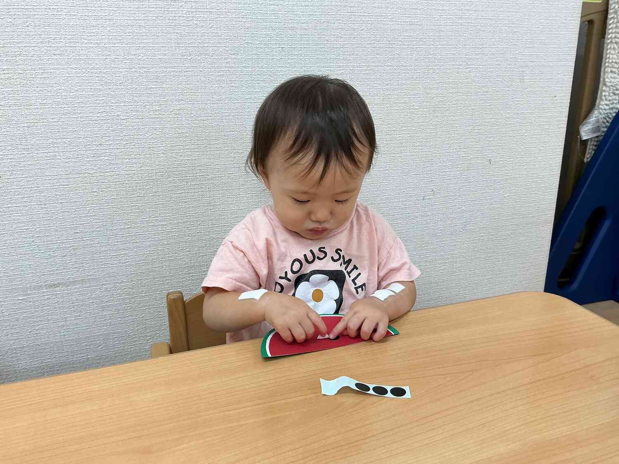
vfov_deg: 48.2
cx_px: 310
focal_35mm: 29
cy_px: 232
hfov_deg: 61.7
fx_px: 519
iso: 40
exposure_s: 1/60
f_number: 1.8
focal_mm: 3
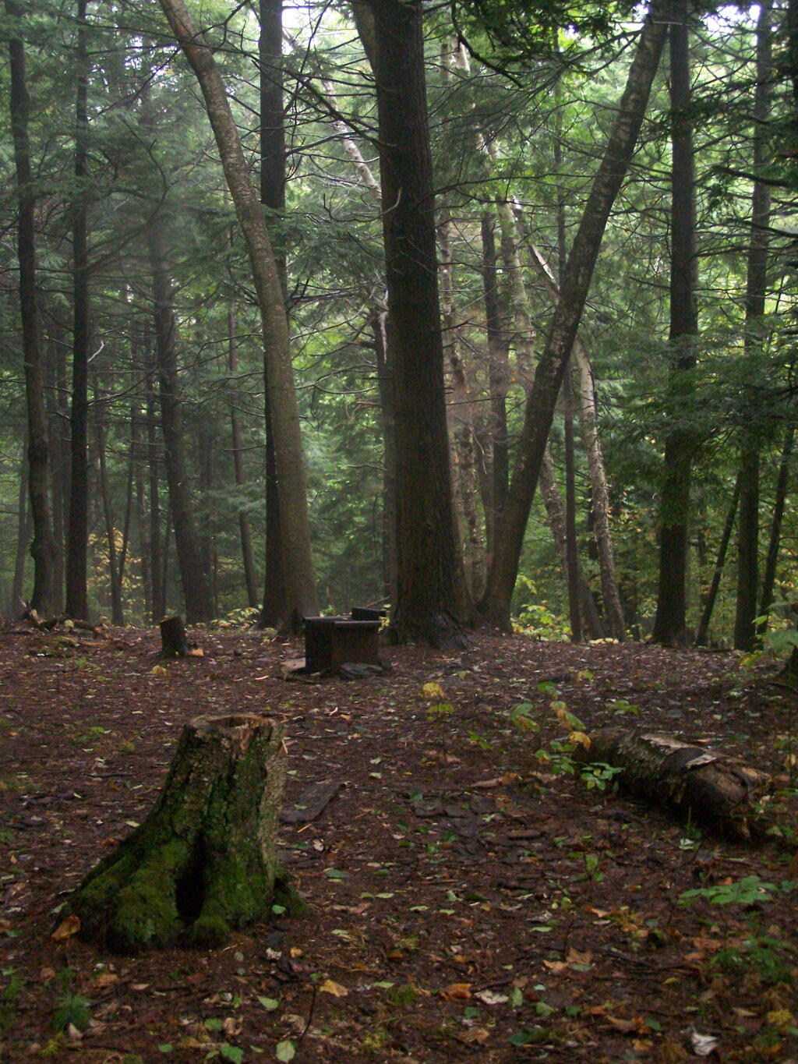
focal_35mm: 51
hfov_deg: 28.6
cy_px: 532
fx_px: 1567
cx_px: 399
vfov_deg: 37.5
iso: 400
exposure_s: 1/60
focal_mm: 8.5
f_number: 3
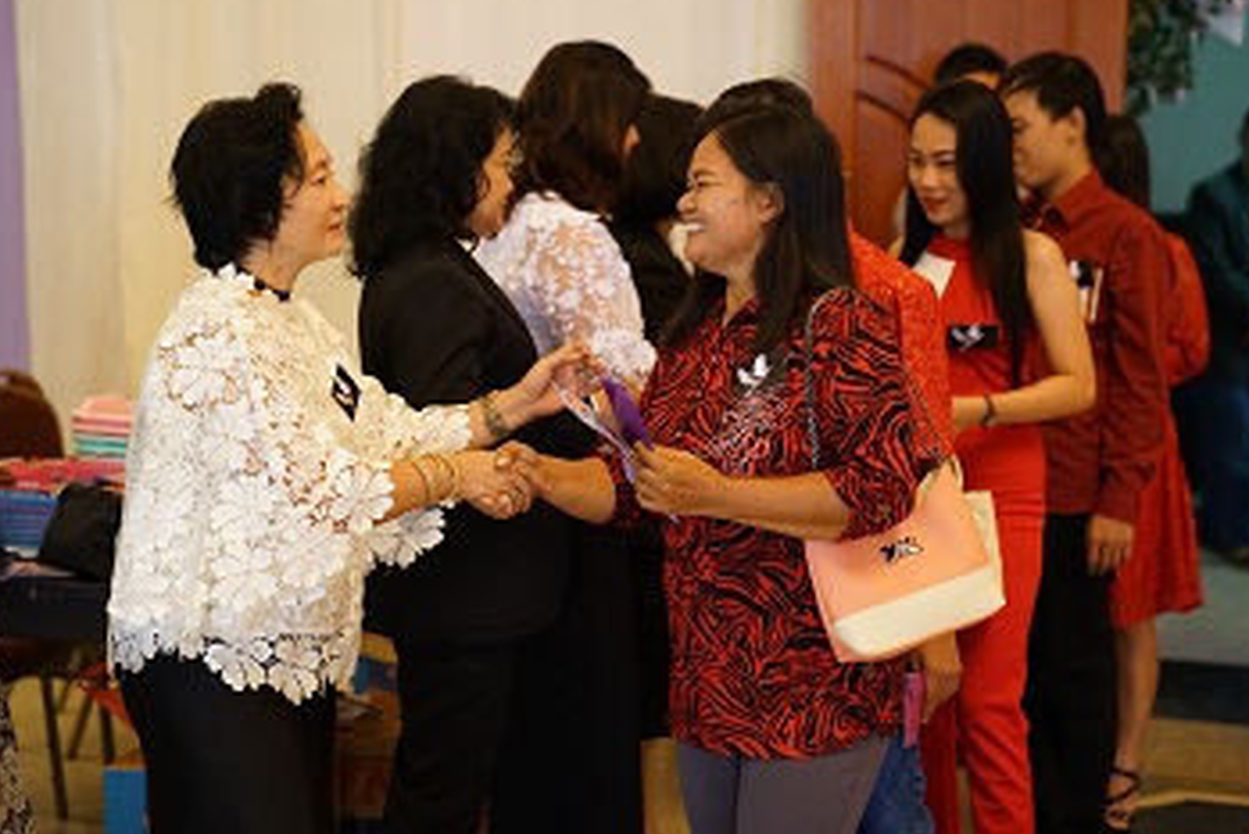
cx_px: 637
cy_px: 394
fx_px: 2534
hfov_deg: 27.7
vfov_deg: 18.7
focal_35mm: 73
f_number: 2.8
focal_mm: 64
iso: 6400
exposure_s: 1/200
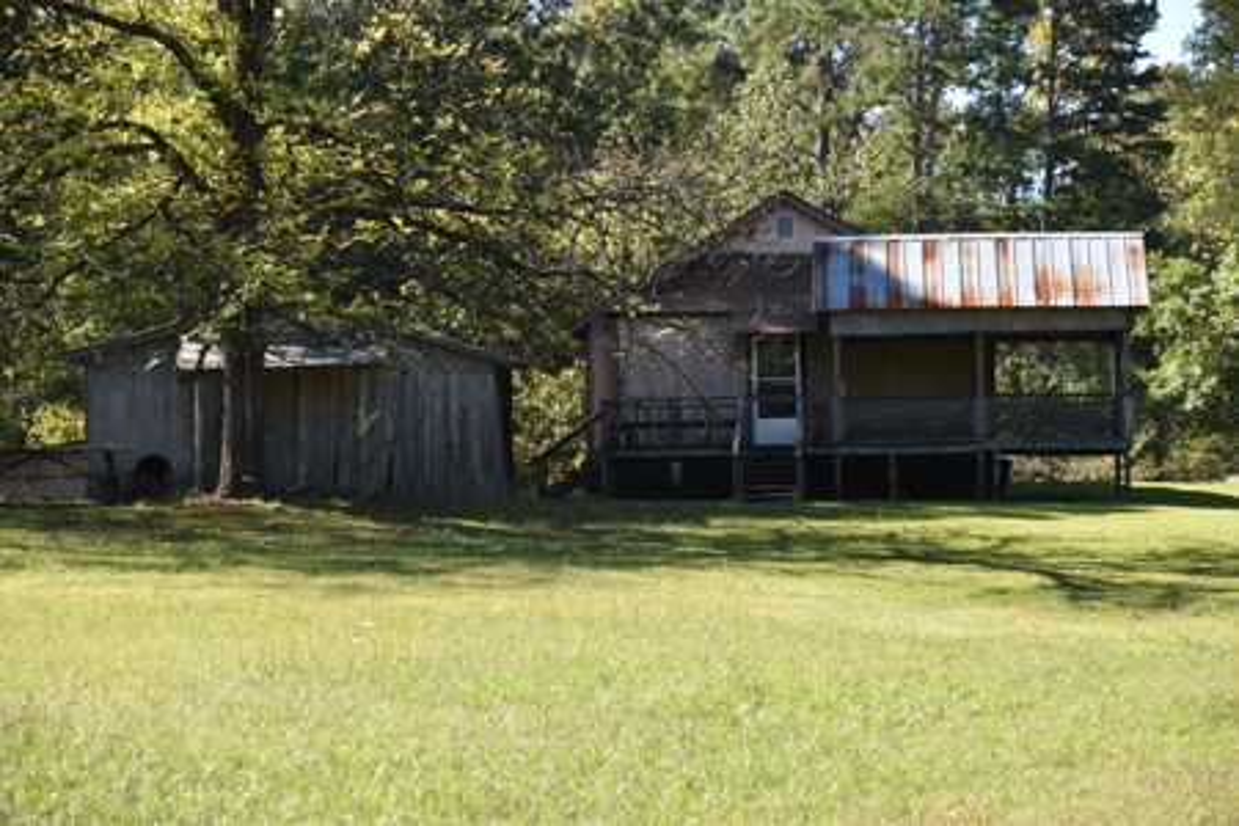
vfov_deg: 10.8
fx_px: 4388
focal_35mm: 128
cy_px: 413
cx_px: 620
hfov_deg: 16.1
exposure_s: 1/160
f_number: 6.3
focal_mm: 85
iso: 100
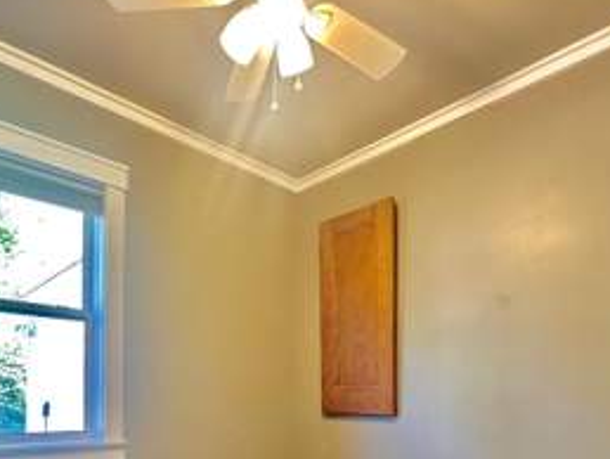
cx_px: 265
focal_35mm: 26
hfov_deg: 67.0
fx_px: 459
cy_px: 395
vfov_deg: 48.7
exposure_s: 1/60
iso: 250
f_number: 2.2
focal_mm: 2.22
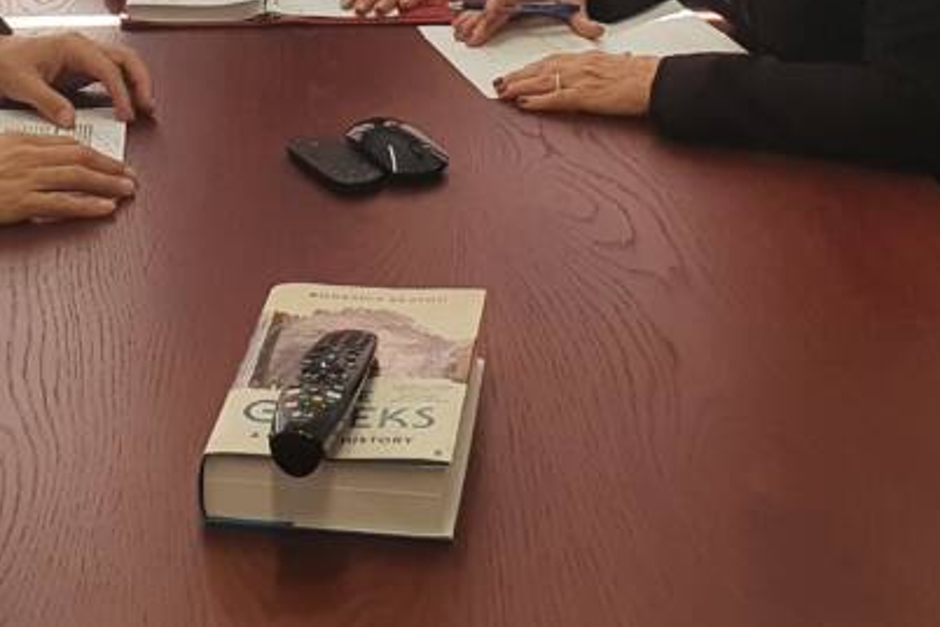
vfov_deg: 15.0
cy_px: -239
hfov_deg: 23.6
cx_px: 337
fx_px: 2245
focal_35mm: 86
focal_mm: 4.32
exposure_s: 1/100
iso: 80
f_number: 2.4
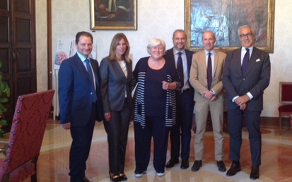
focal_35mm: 50
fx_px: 398
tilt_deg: -3.7
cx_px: 178
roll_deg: -0.8
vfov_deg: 25.8
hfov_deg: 40.1
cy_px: 75
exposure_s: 1/15
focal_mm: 4.28
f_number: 2.4
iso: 125
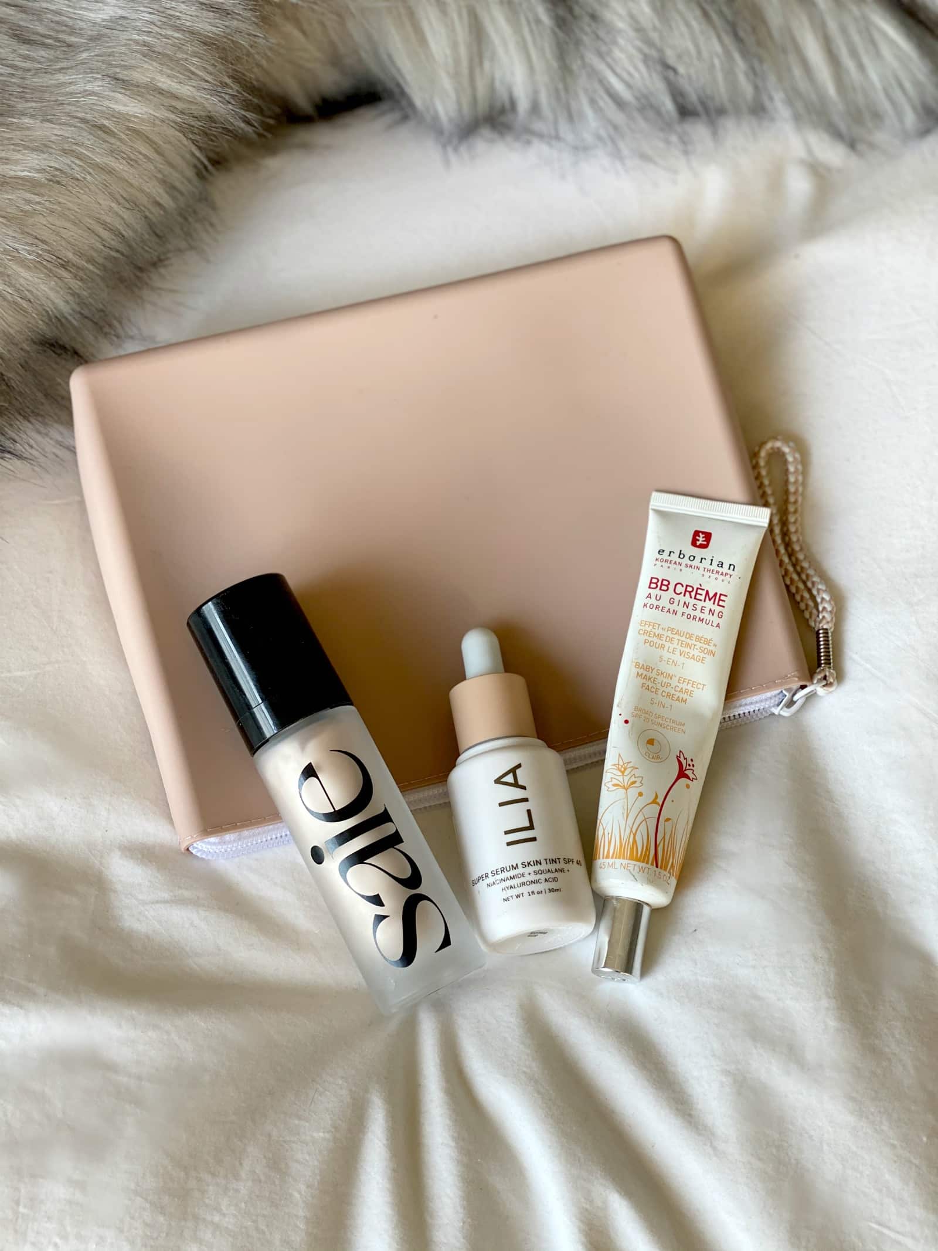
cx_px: 469
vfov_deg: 36.8
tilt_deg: -58.9
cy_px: 626
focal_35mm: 52
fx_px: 1879
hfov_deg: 28.0
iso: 50
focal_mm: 6
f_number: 2
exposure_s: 1/122
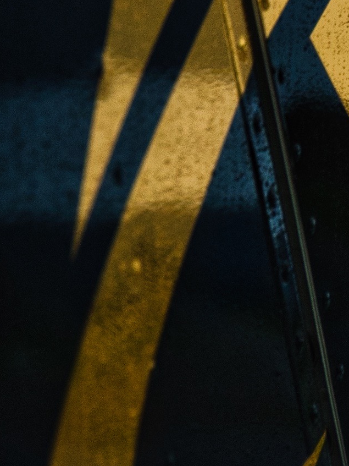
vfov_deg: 7.4
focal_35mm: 267
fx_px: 3596
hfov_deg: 5.4
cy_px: -6
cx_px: 754
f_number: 2.8
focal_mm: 55.5
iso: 1250
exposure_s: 1/1250
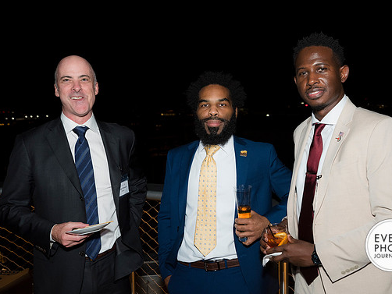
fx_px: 453
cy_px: 146
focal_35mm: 40
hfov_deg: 46.7
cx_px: 218
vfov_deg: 36.0
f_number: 5.6
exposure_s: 1/125
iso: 800
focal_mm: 36
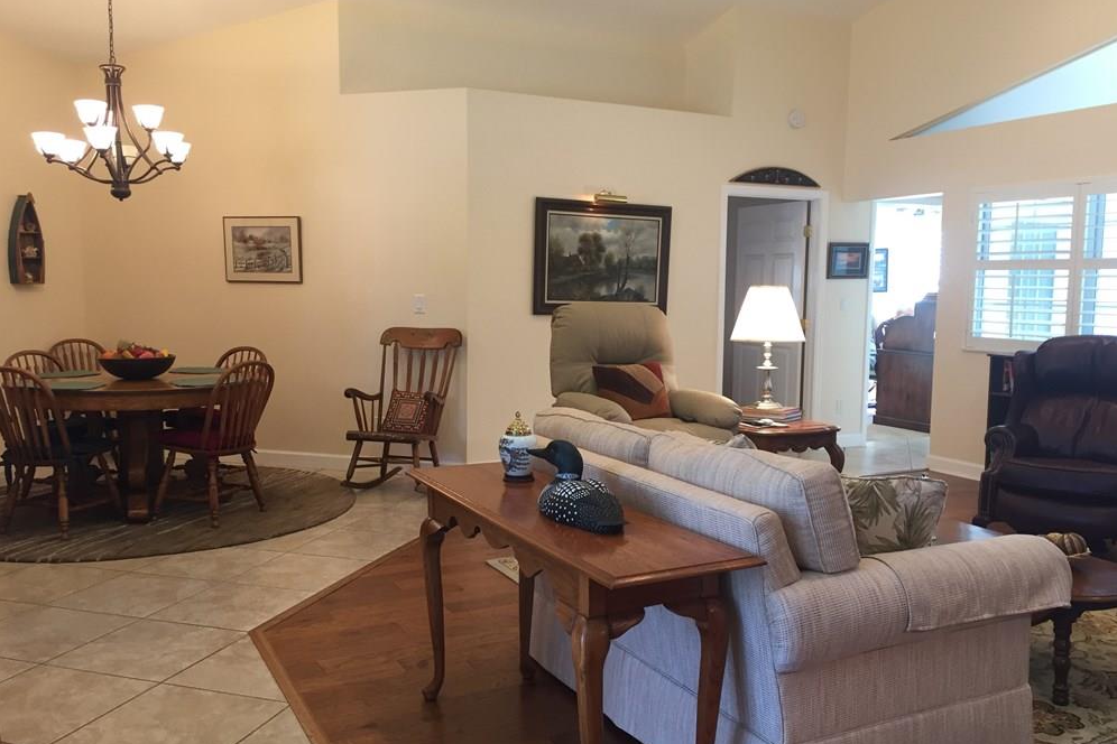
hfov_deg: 60.3
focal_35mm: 31
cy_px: 391
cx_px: 554
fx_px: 962
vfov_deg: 42.3
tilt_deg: -7.4
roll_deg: -1.4
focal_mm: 4.15
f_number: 2.2
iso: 80
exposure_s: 1/30
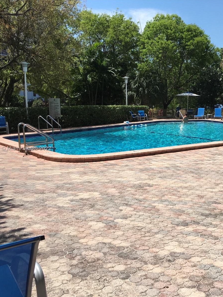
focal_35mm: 39
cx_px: 171
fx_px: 335
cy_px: 149
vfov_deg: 47.9
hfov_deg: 35.8
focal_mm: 4.15
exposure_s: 1/1972
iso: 25
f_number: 2.2
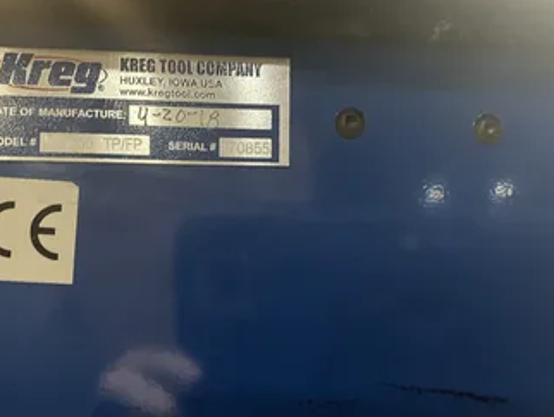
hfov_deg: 51.3
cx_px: 292
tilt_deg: +1.9
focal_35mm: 36
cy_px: 250
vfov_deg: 39.5
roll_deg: -1.0
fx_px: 577
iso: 640
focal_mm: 3
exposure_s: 1/25
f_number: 1.8
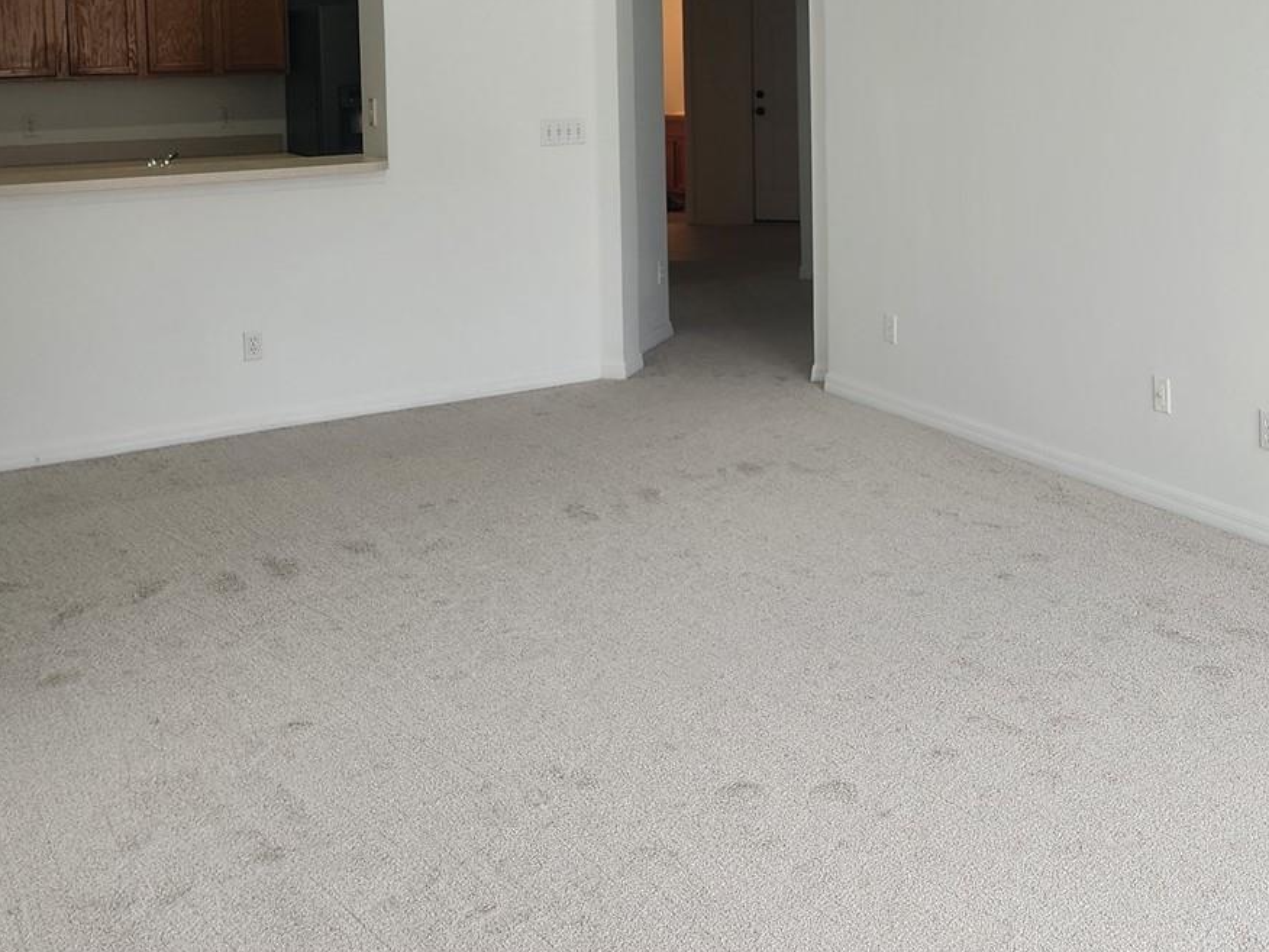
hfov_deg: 44.1
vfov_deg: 32.7
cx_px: 853
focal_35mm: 42
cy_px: 99
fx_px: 1540
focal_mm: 6.4
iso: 100
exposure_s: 1/180
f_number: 1.8
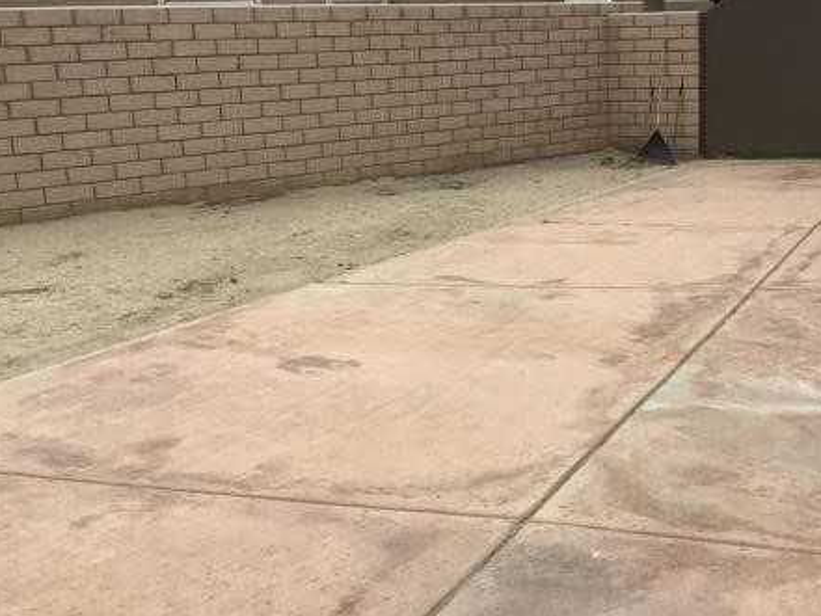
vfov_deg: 32.1
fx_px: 1068
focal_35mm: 45
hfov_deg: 41.4
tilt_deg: -11.0
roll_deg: +4.0
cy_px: 233
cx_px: 559
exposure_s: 1/1631
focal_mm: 3.3
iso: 25
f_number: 2.4
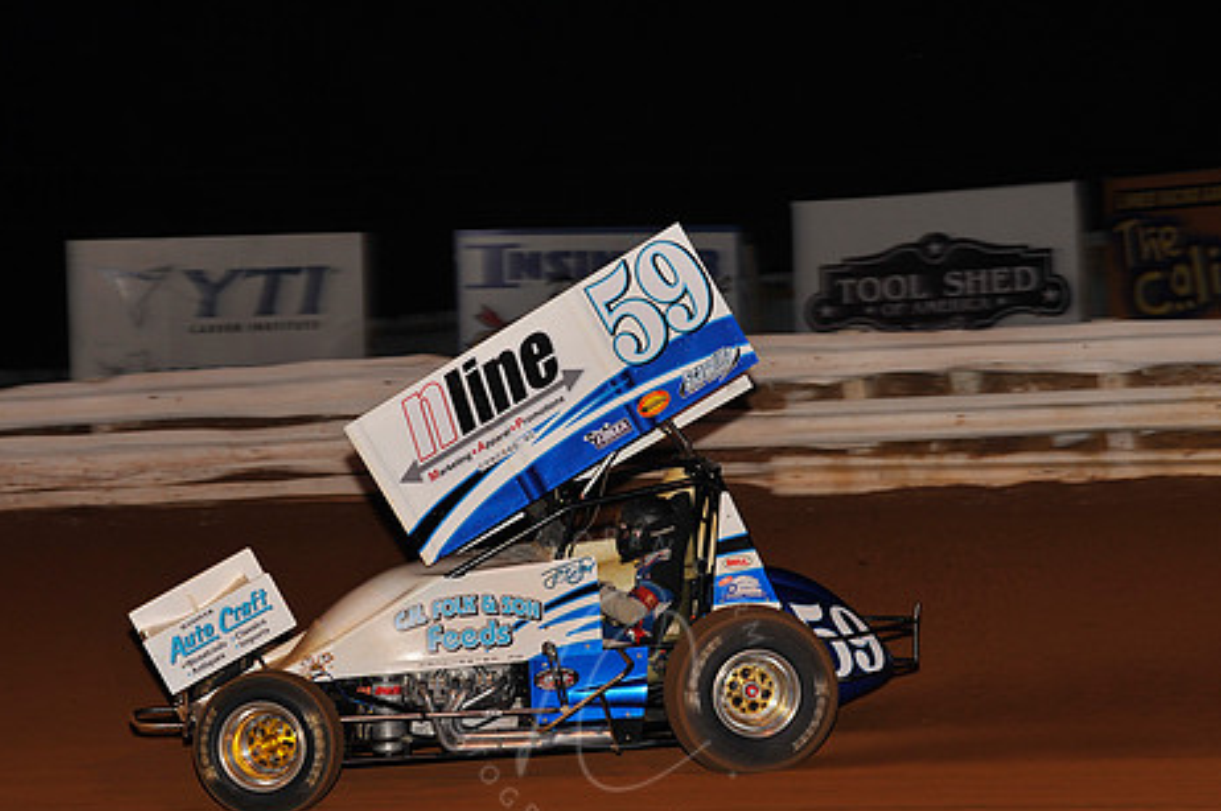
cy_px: 444
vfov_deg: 8.7
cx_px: 610
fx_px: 5319
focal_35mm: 157
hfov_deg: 13.1
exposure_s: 1/250
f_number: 5.6
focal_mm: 125
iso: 500
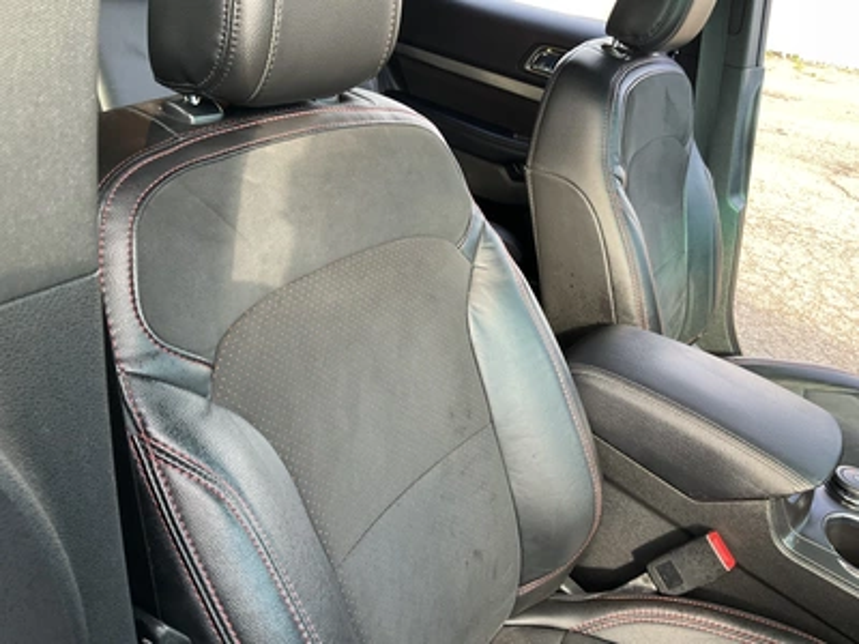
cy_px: 322
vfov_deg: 48.2
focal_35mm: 29
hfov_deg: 61.7
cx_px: 430
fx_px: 720
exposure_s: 1/122
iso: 50
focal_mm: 3
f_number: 1.8
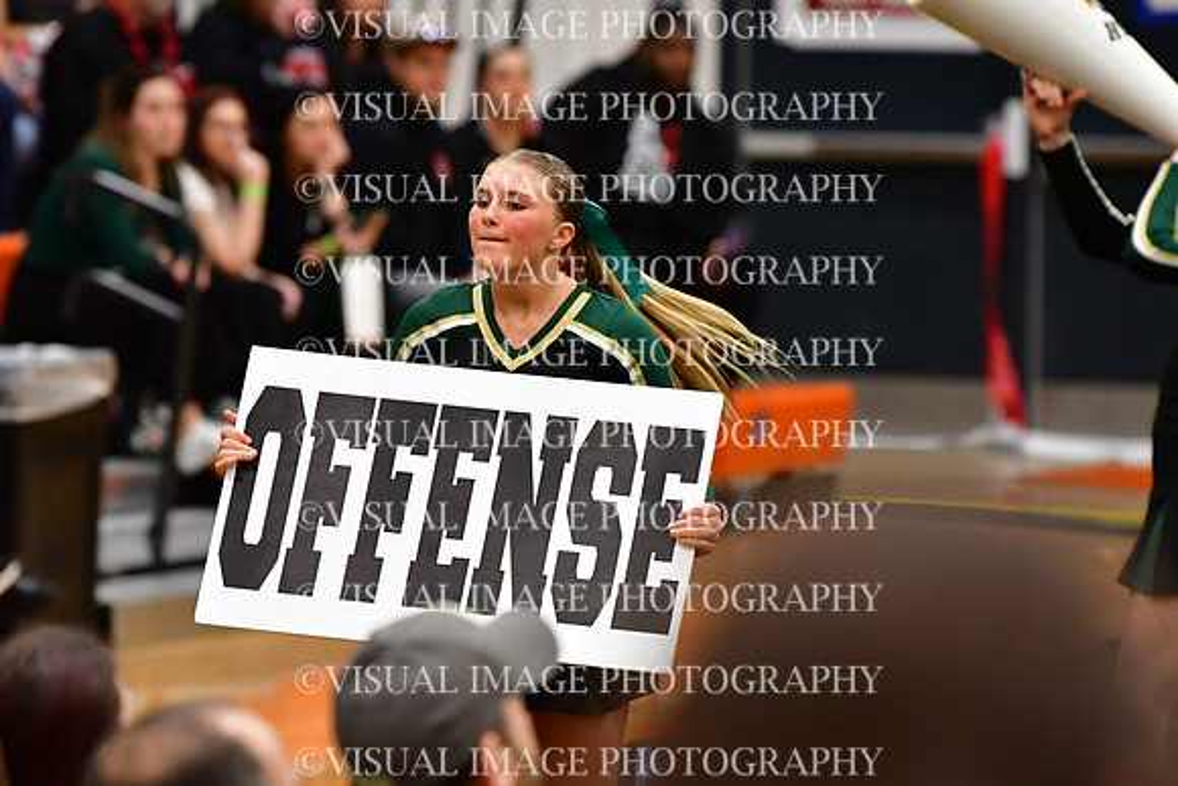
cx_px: 589
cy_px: 393
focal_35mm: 300
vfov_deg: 4.6
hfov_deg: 6.9
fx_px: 9819
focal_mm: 200
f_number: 3.5
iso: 4000
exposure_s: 1/500
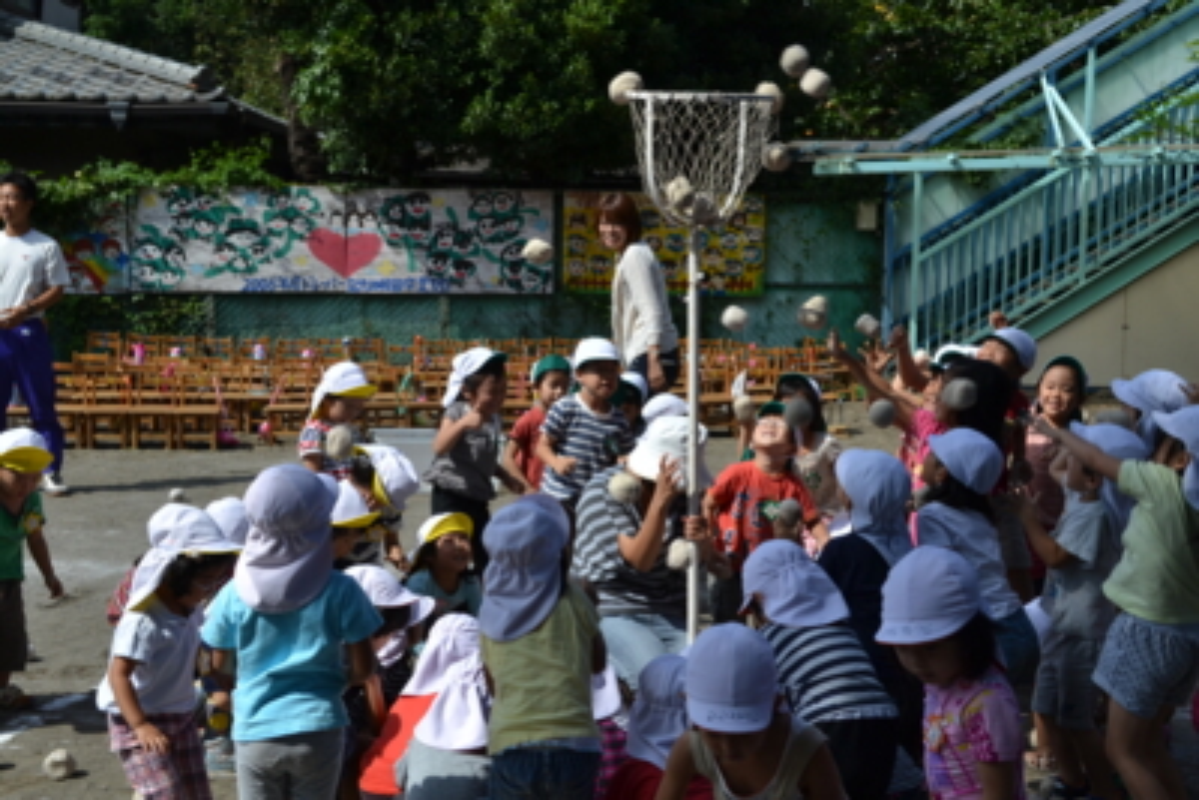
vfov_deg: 25.8
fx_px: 1749
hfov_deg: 37.8
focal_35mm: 52
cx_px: 600
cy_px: 400
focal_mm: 35
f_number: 8
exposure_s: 1/250
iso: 100
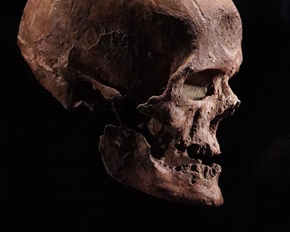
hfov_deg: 12.6
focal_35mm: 152
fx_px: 1305
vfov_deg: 9.8
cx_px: 32
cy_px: 363
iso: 10000
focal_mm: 35
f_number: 5
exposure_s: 1/80
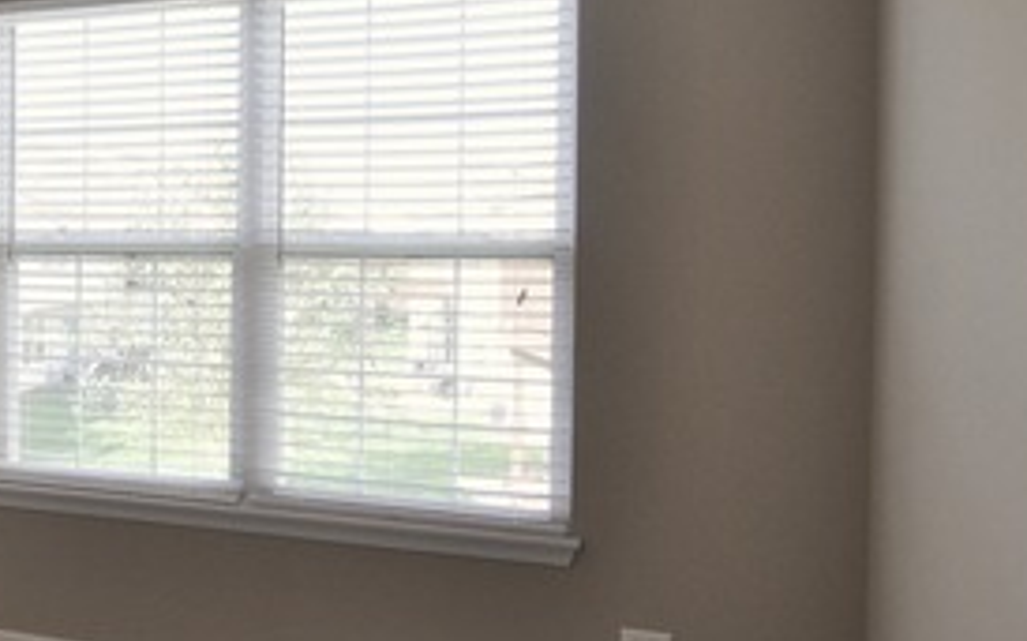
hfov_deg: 47.1
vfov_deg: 32.5
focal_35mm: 39
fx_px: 1096
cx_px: 184
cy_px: 276
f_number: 5.6
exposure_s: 1/125
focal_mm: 11
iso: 360
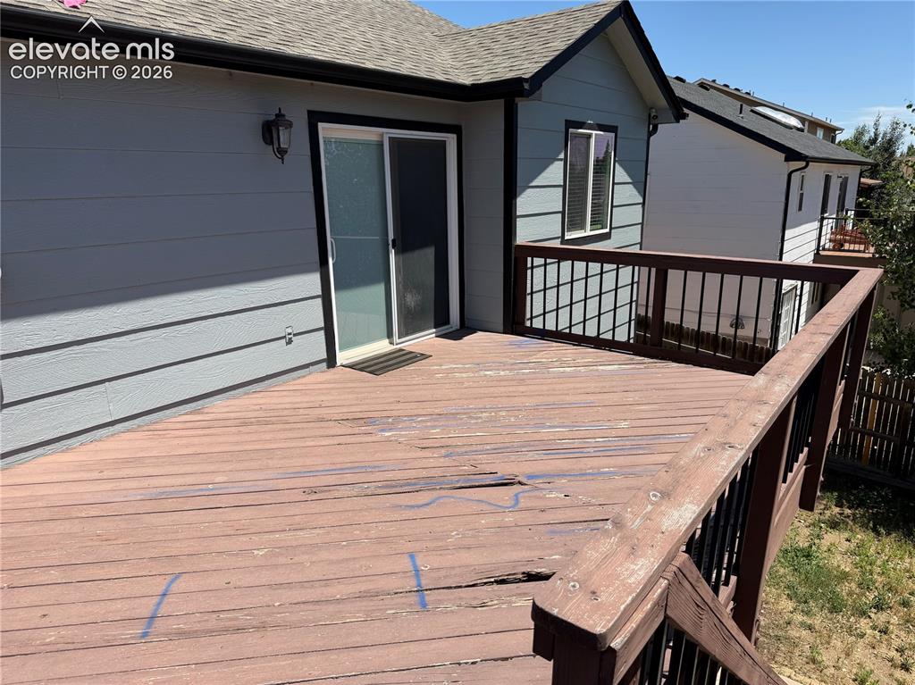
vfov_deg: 56.8
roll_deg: +1.6
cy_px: 342
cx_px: 458
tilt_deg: -14.0
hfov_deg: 71.6
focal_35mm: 24
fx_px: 634
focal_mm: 6.76
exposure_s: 1/4405
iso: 80
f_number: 1.78
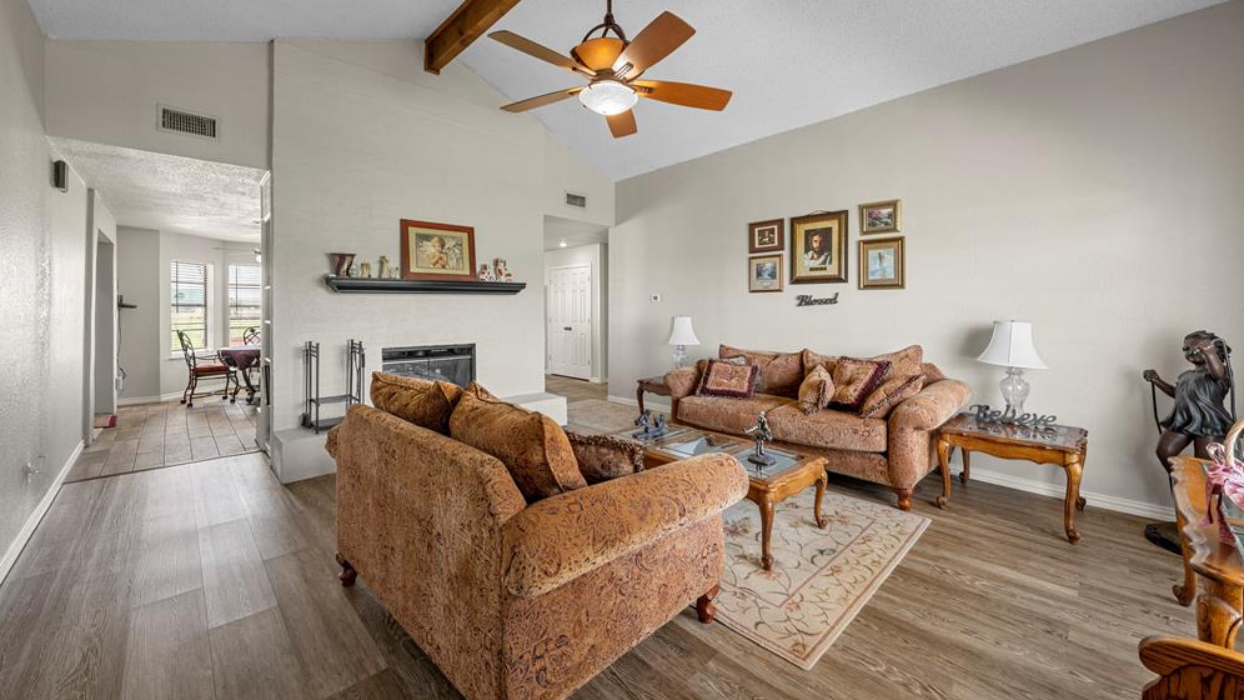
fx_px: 462
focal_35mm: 14
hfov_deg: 106.8
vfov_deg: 73.9
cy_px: 301
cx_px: 628
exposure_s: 1.3
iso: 250
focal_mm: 13
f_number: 9
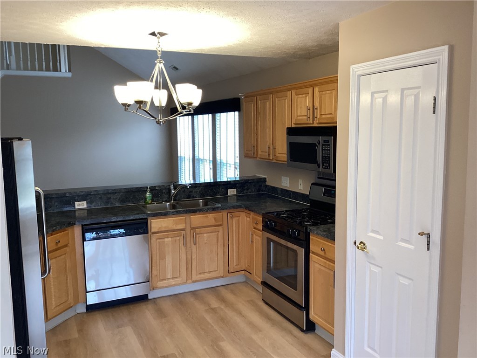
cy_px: 179
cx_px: 238
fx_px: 427
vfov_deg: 45.4
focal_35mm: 31
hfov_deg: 58.4
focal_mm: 3.3
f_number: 2.4
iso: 80
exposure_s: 1/60
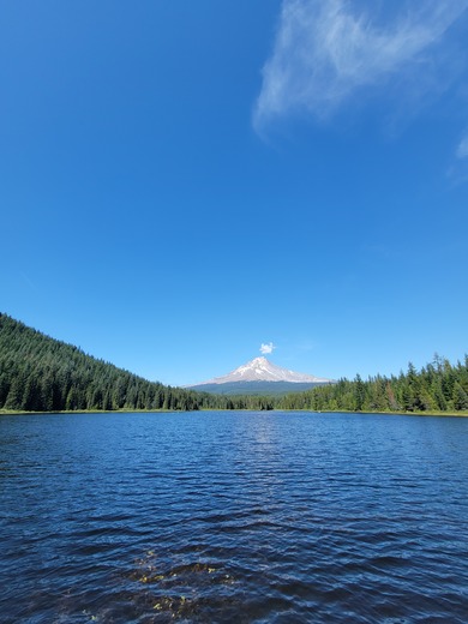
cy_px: 312
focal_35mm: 13
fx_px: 234
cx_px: 234
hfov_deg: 89.9
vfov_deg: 106.2
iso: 50
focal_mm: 2.2
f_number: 2.2
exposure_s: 1/1013
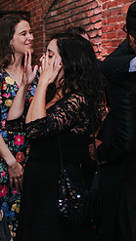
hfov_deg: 13.9
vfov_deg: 24.7
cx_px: 15
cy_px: 131
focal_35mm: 86
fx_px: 551
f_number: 3.2
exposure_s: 1/200
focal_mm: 35
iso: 800
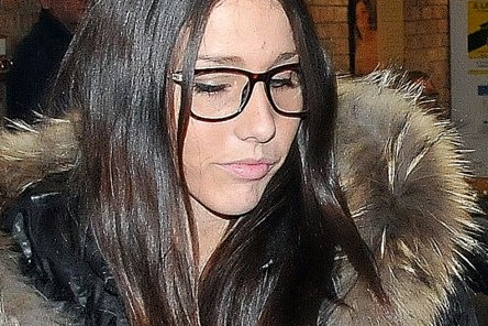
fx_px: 1613
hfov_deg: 16.7
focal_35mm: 119
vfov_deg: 11.4
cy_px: 323
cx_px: 519
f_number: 7.1
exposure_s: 1/60
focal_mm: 22
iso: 800
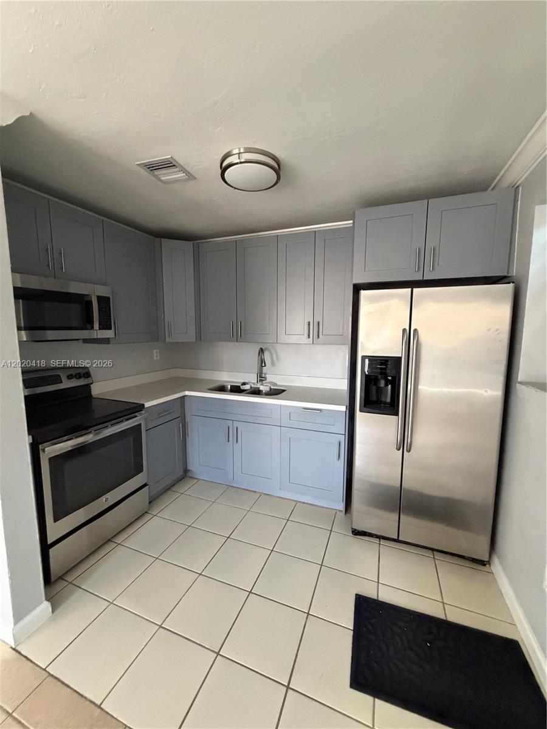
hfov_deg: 85.7
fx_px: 295
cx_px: 274
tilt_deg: -5.8
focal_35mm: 14
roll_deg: -0.8
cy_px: 364
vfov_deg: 102.1
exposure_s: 1/60
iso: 640
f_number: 2.2
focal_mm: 2.22
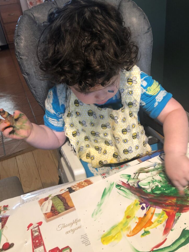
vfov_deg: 59.9
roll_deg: +6.6
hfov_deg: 46.8
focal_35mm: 30
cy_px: 120
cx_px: 96
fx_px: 218
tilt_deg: -31.7
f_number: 1.8
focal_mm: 3.99
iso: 40
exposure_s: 1/24
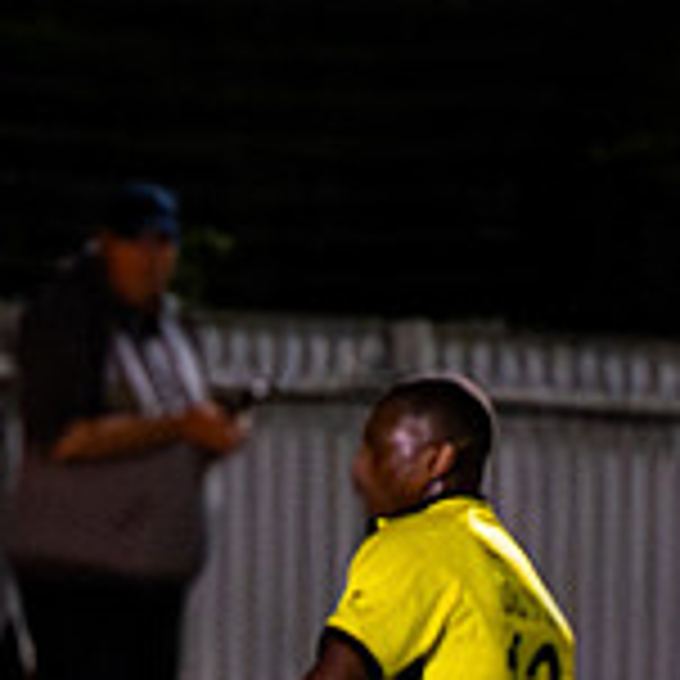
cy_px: 1306
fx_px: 24647
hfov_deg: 1.6
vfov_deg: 1.6
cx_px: -1420
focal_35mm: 1109
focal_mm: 140
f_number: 2.8
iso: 6400
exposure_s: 1/1250
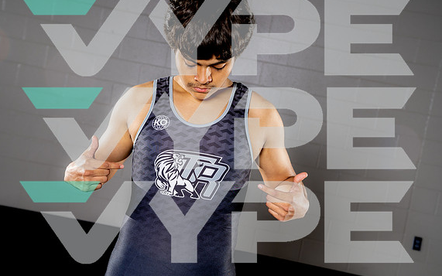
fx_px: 687
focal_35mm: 57
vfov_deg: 22.8
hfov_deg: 35.7
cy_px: 129
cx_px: 219
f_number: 5.6
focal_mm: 55
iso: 320
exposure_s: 1/250
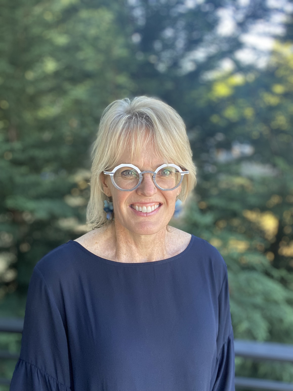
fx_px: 339
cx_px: 146
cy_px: 196
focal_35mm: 30
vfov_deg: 60.0
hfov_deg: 46.8
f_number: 2.2
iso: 100
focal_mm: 2.71
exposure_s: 1/109
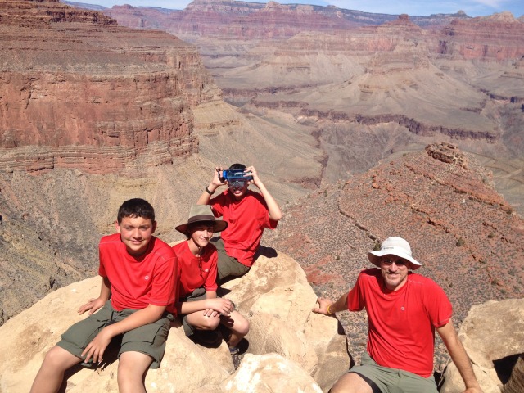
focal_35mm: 35
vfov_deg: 40.7
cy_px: 196
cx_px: 262
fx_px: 530
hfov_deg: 52.6
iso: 50
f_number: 2.4
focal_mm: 4.28
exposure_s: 1/2304
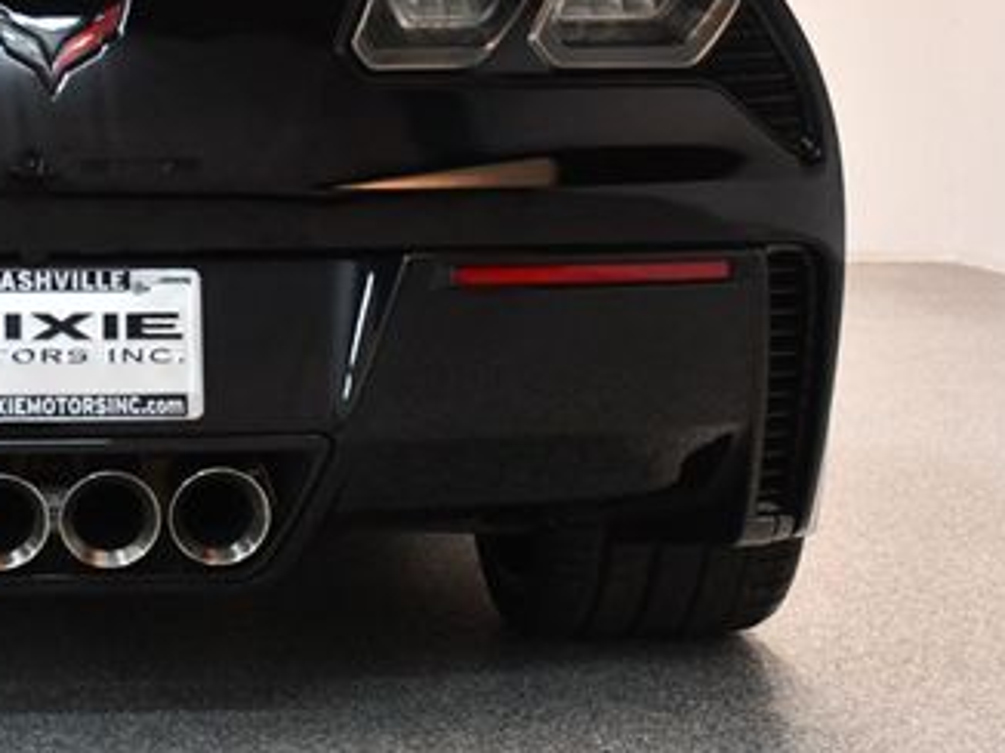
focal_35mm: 85
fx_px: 2466
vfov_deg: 17.2
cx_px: 55
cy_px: 182
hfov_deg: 22.3
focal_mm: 30
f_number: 4
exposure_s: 1/125
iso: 3200
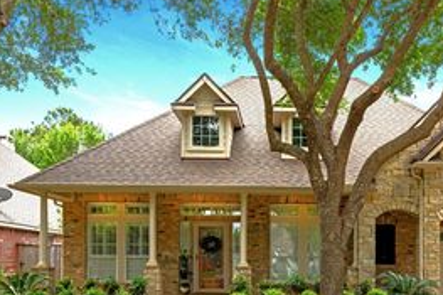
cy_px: 254
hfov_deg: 48.6
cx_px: 303
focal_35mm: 39
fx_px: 479
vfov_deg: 32.8
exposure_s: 1/250
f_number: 5.6
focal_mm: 20.5
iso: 125
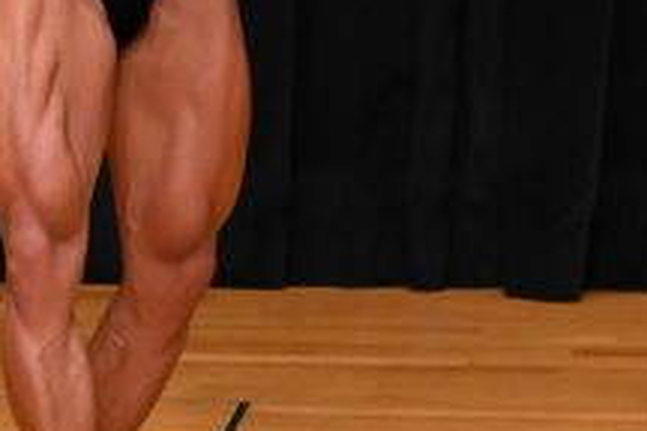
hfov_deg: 2.3
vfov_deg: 1.5
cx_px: -331
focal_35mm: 914
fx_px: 16425
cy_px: -27
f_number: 5.6
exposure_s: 1/400
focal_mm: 170
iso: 3200
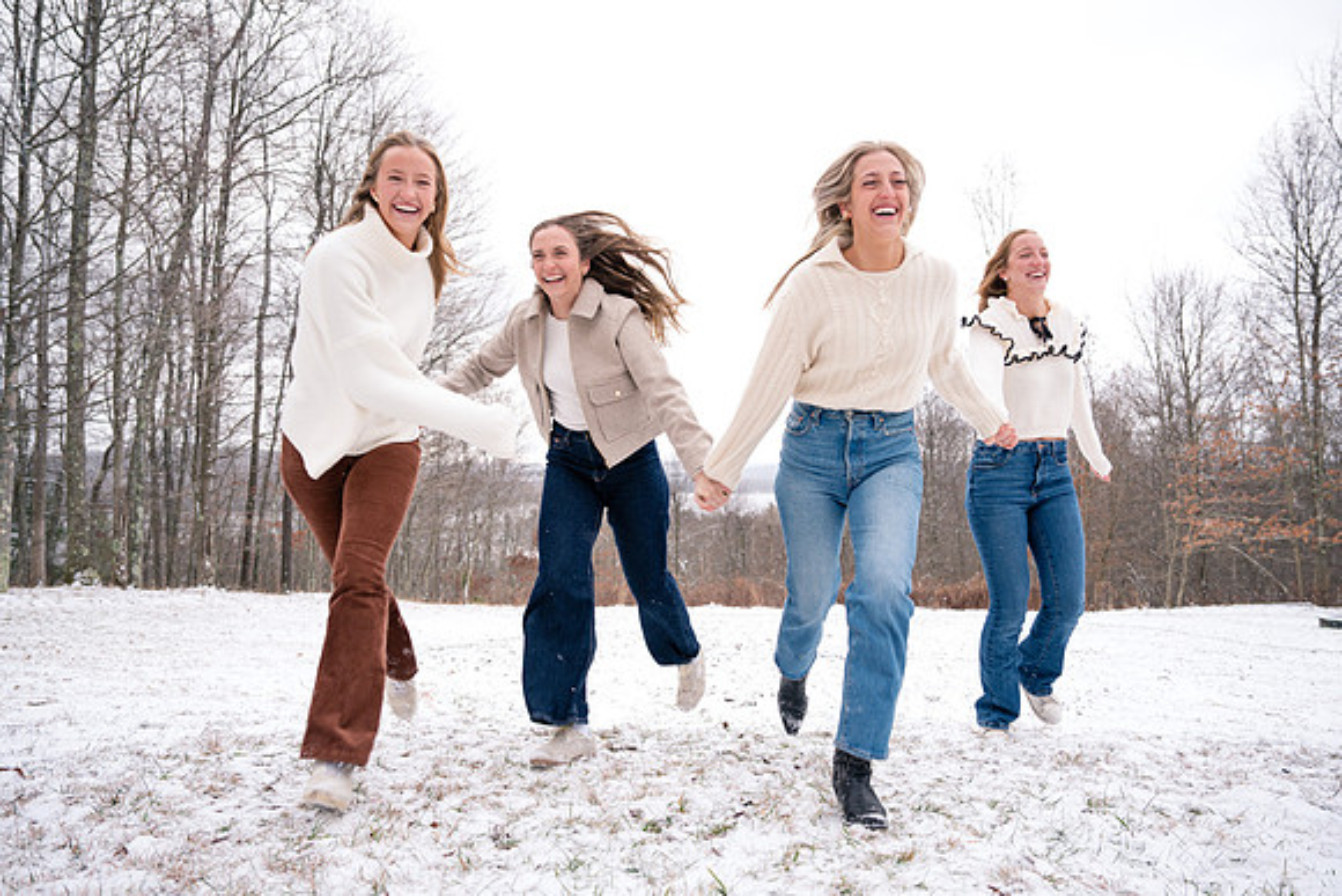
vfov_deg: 53.2
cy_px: 448
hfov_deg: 73.7
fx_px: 895
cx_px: 671
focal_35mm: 24
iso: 400
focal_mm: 24
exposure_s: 1/250
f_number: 3.2
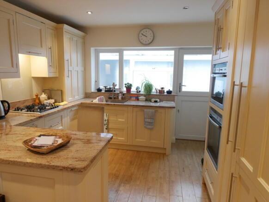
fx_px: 187
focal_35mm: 24
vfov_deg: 56.9
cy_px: 101
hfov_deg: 71.6
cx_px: 134
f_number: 4.6
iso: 2500
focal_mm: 12
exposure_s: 1/60
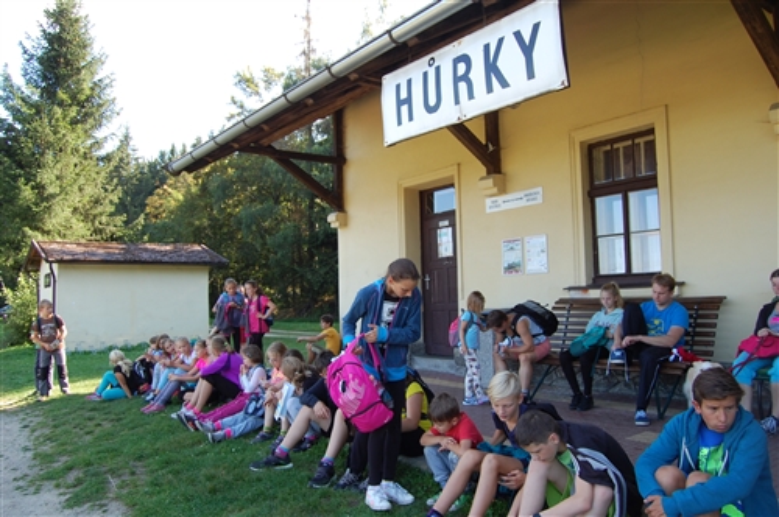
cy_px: 258
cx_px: 390
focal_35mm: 27
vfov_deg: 47.8
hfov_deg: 67.4
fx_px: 583
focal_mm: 18
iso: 200
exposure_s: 1/125
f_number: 5.6
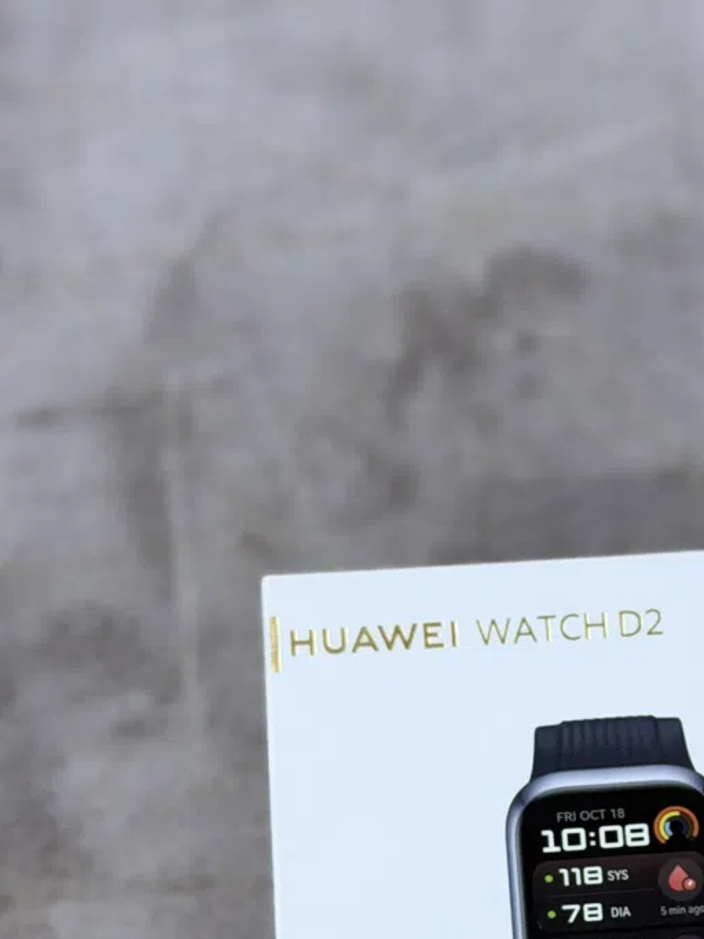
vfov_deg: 20.1
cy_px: 831
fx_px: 2604
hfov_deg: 15.2
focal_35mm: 96
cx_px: 624
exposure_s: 1/50
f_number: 1.78
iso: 50
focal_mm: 6.76
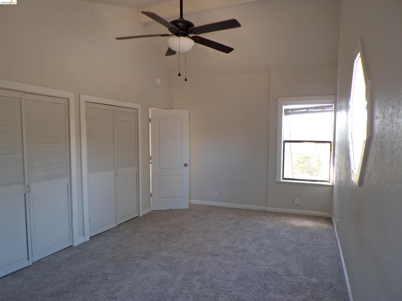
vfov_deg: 56.8
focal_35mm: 24
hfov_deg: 71.6
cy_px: 150
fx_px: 279
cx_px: 201
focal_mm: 4.3
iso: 100
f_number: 3
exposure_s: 1/38
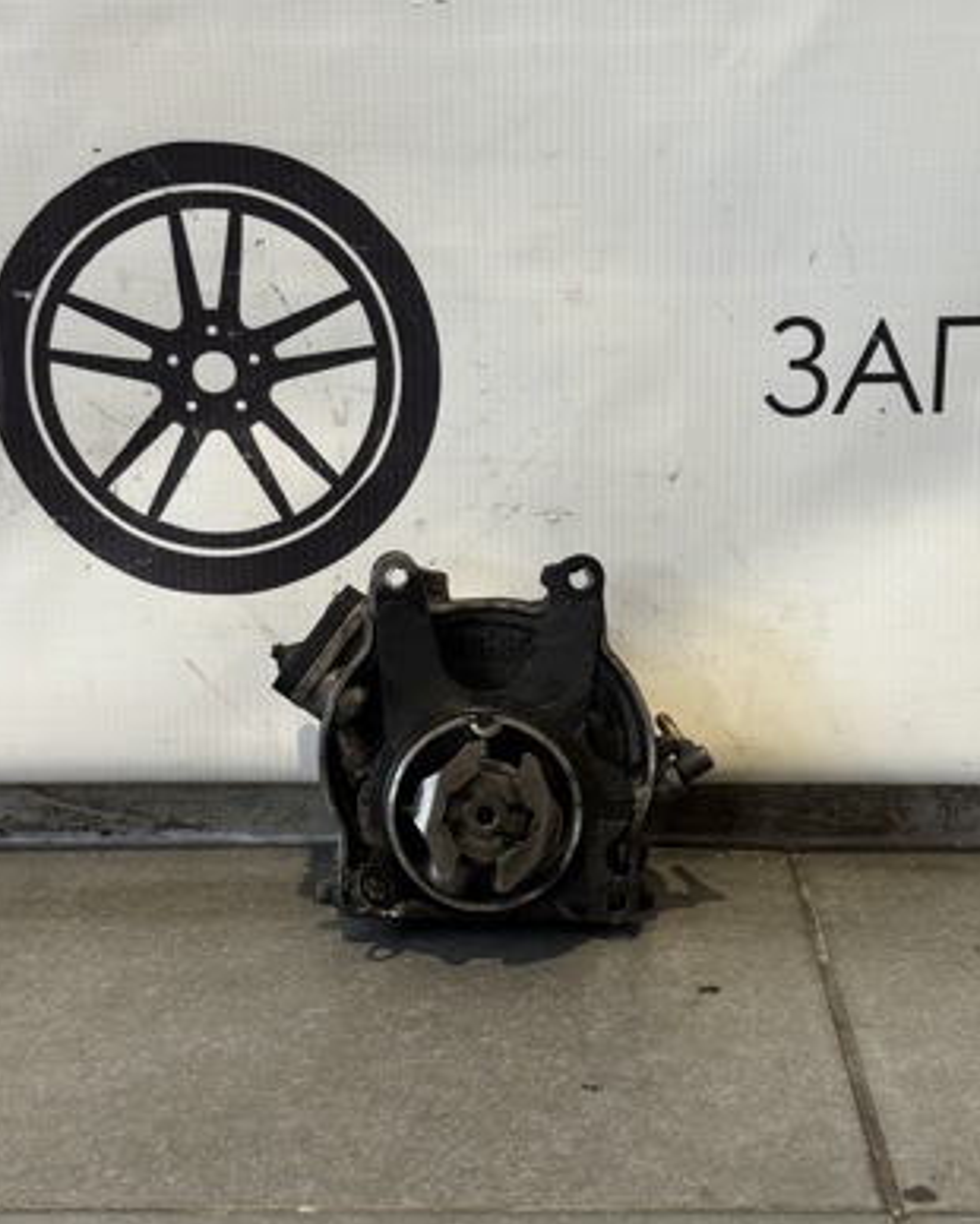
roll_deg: +0.3
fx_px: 2101
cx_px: 492
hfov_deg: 26.3
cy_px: 553
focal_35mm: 58
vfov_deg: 32.4
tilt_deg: -12.9
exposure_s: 1/50
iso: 100
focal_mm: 6.76
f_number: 1.78
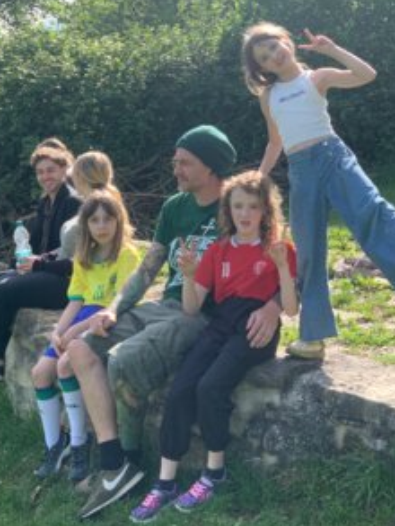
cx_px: 156
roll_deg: -1.5
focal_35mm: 71
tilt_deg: -7.1
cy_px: 264
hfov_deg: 20.7
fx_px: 1079
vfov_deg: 27.4
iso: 16
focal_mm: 6
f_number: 2.4
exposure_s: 1/331
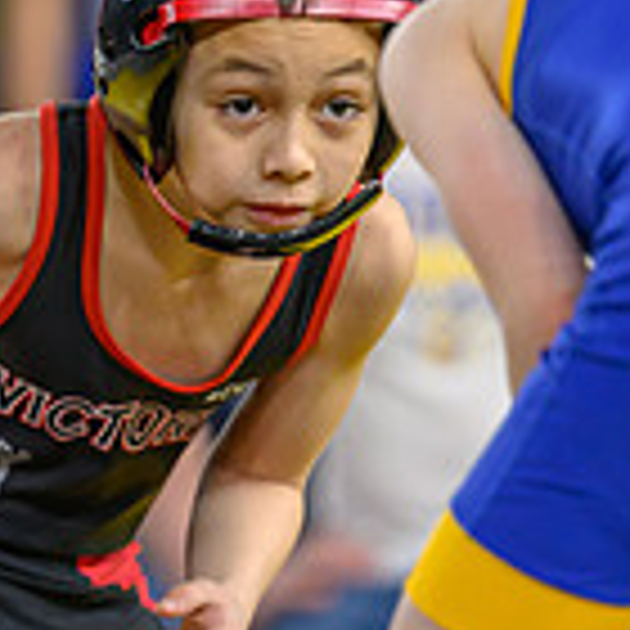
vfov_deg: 2.6
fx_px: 13981
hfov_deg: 2.6
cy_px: 432
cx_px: 10
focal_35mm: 679
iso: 1600
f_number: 2.8
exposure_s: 1/640
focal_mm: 175
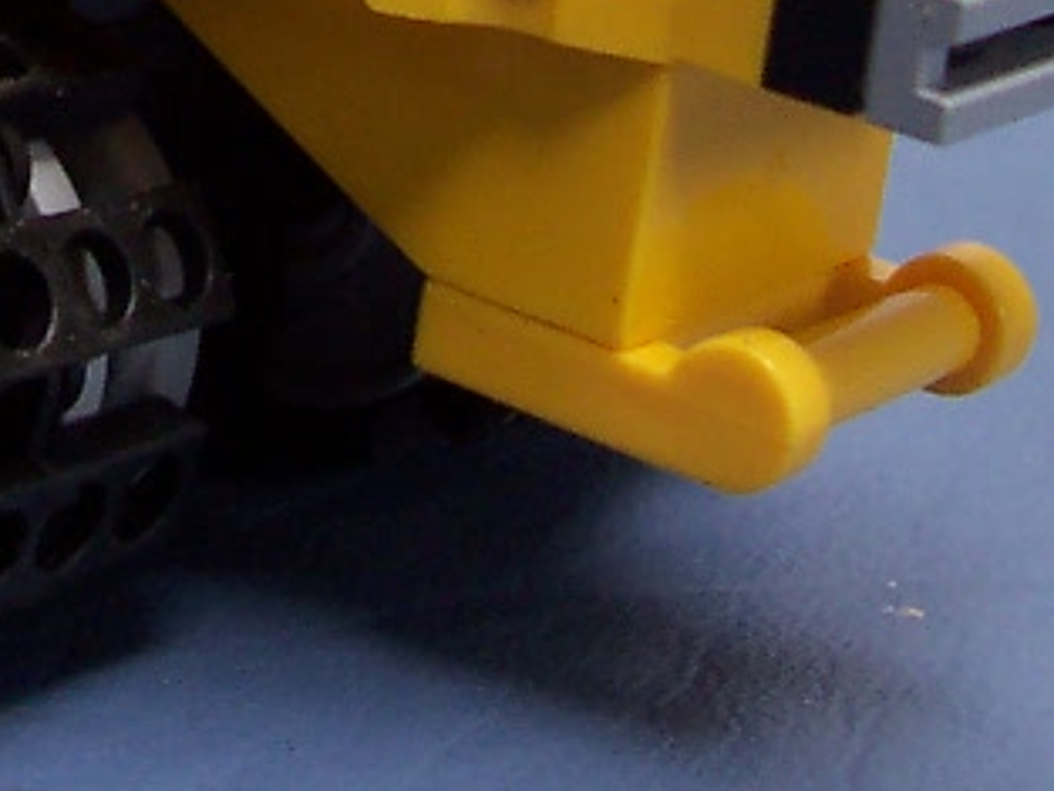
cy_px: -468
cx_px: -114
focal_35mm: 142
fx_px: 4325
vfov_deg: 10.1
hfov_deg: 13.6
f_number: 2.8
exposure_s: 1/60
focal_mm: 5.6
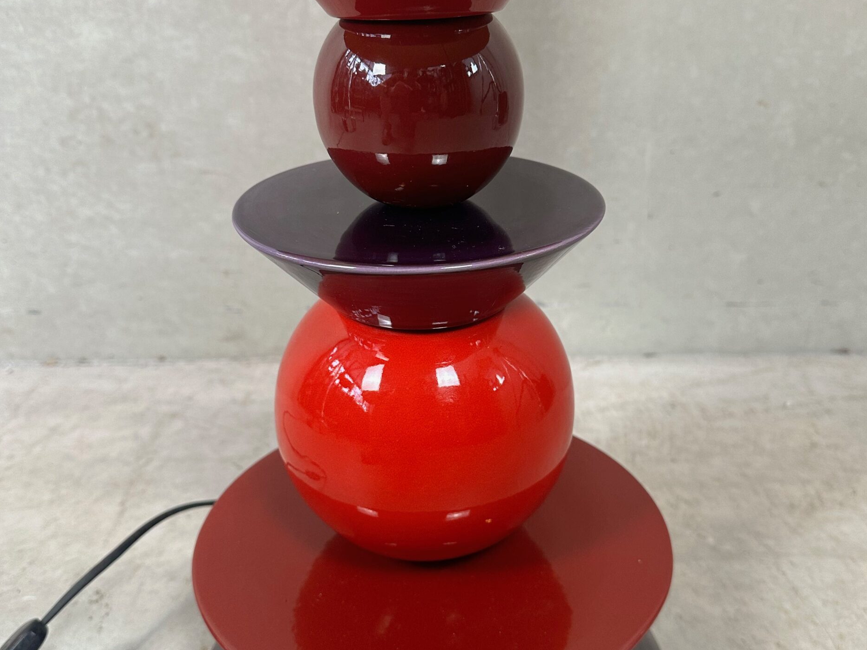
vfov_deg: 42.9
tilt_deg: -25.1
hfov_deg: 55.4
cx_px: 446
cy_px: 339
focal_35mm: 33
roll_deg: +0.4
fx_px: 826
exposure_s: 1/50
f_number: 1.78
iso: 200
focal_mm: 6.86
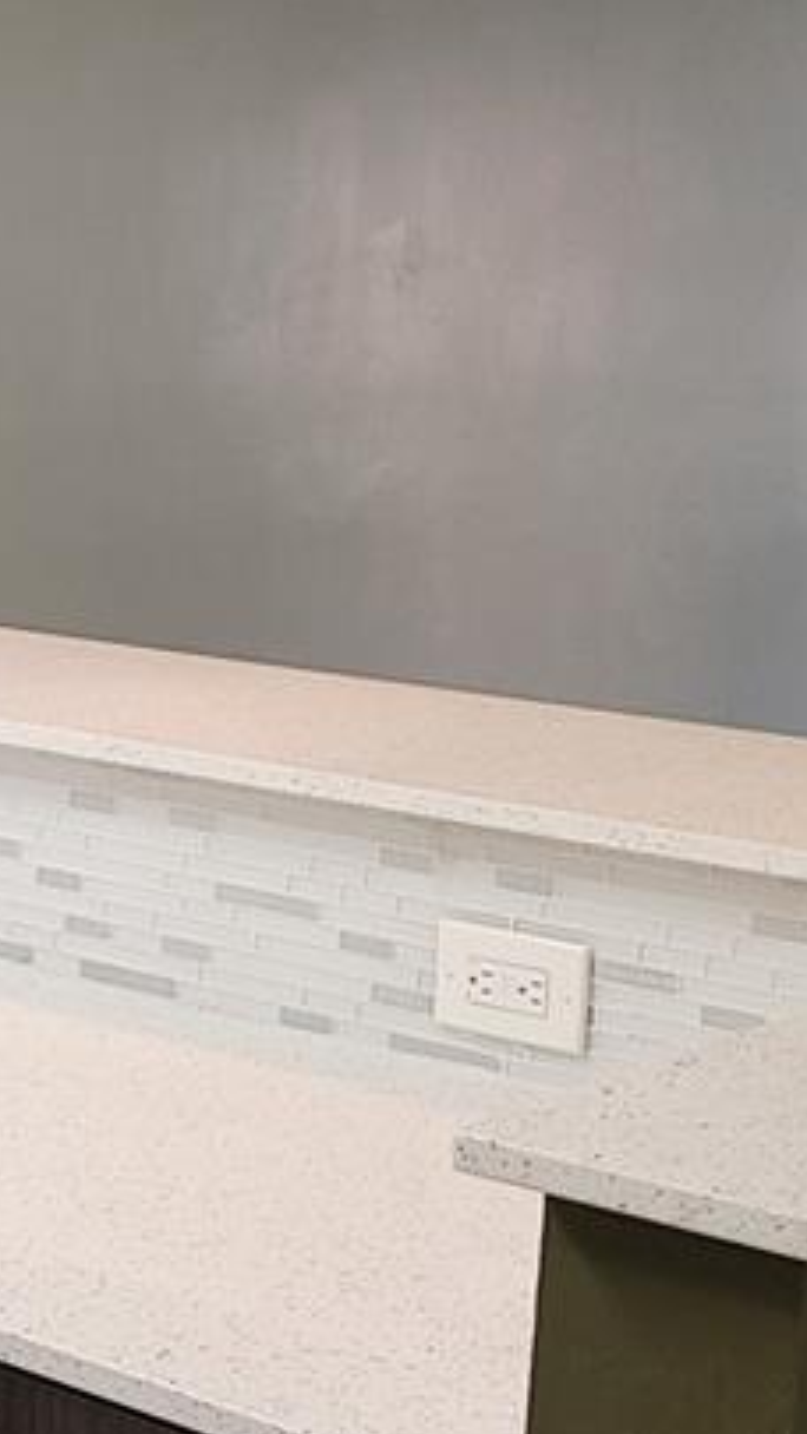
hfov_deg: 14.0
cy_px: 977
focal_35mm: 84
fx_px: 3194
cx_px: -134
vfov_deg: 25.1
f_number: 1.8
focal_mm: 4.81
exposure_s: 1/120
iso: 200
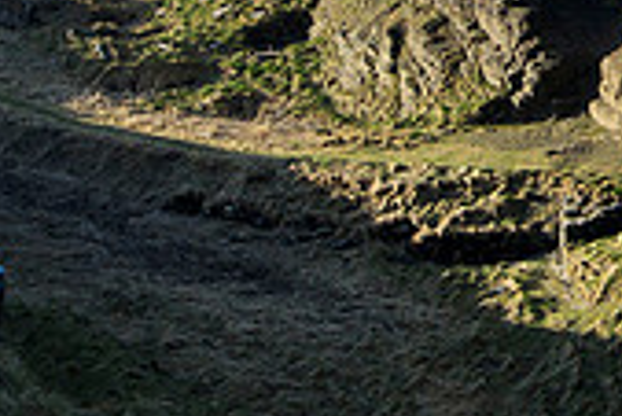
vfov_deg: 11.9
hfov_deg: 16.4
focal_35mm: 112
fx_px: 1937
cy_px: -132
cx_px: 972
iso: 800
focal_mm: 31
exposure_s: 1/200
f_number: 20
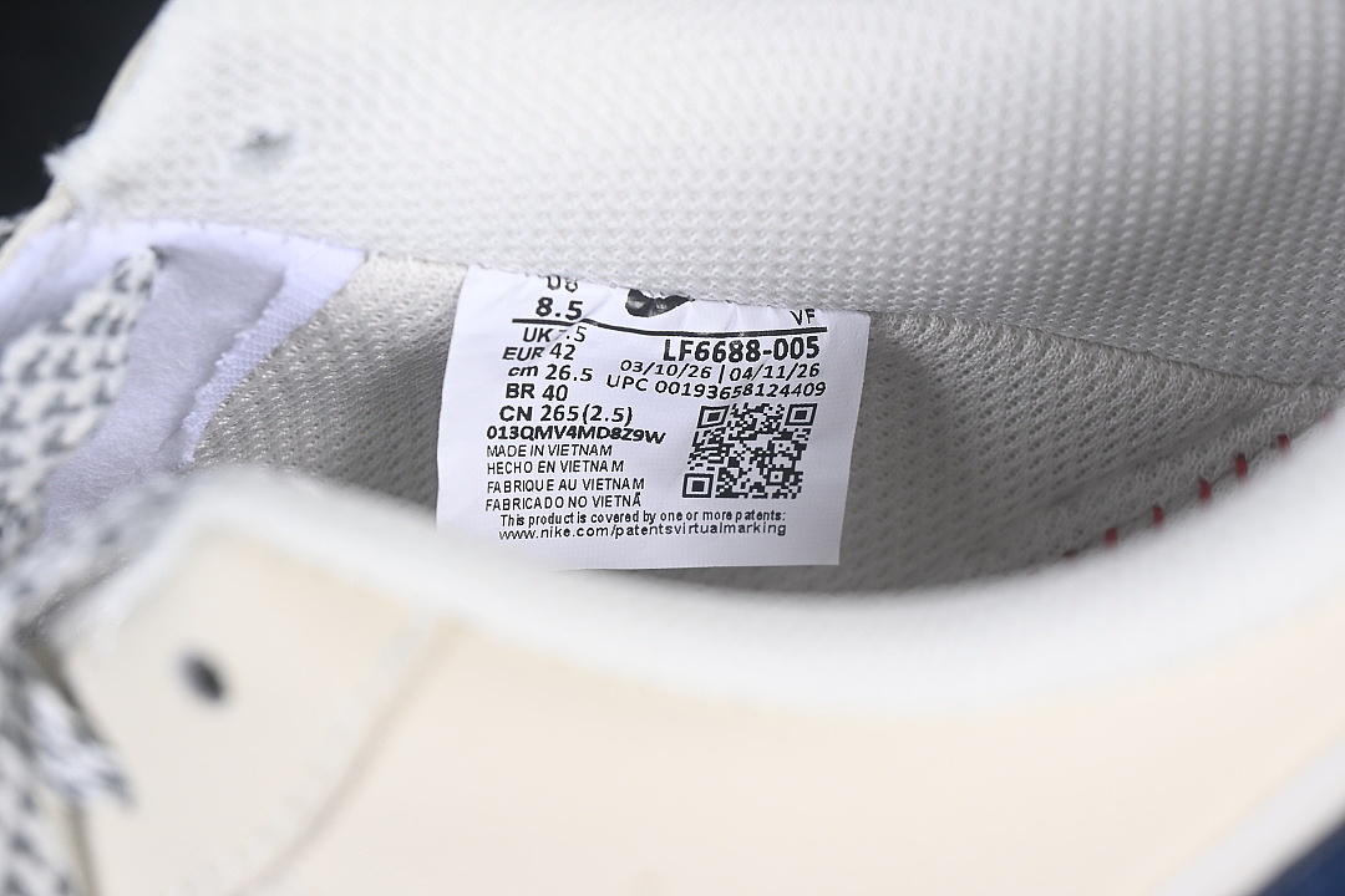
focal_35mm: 75
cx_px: 672
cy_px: 448
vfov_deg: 18.2
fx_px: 2802
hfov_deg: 27.0
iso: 160
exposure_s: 1/80
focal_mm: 50
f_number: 7.1
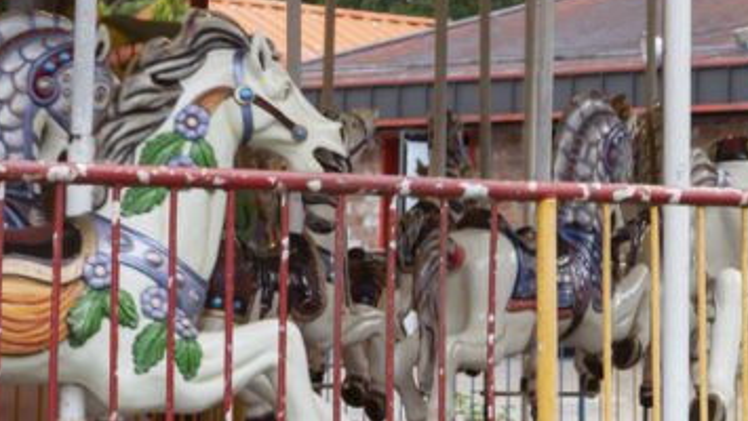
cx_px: 744
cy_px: -52
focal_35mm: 151
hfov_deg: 14.0
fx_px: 2996
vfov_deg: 8.0
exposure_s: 1/80
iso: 100
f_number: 6.3
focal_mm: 50
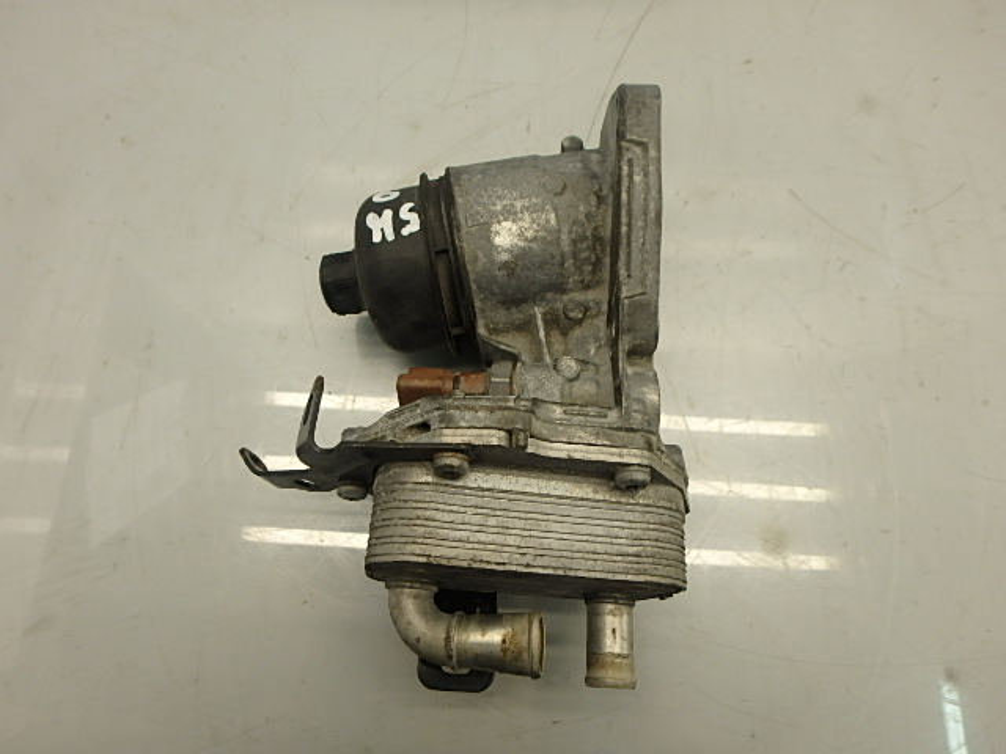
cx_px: 503
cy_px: 377
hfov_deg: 79.0
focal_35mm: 21
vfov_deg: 63.4
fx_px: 610
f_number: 3.5
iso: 125
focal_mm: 3.7
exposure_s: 1/60
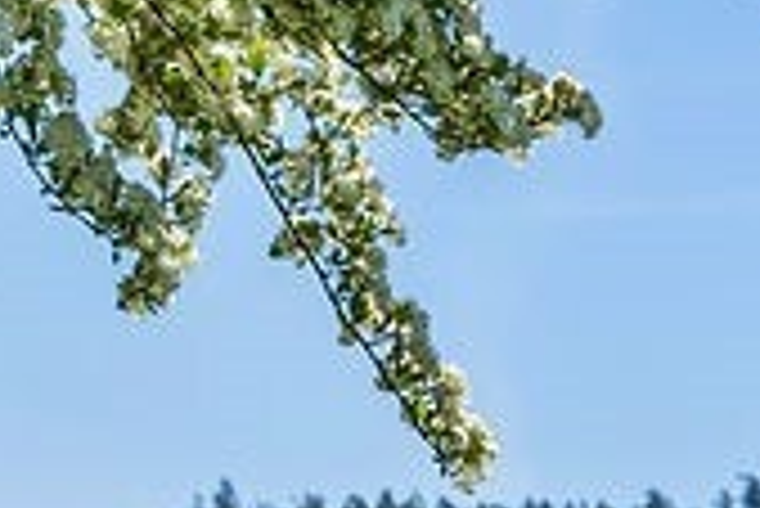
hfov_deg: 9.0
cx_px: -319
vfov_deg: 6.1
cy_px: 578
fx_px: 4733
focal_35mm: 224
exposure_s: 1/500
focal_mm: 37
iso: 100
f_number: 8
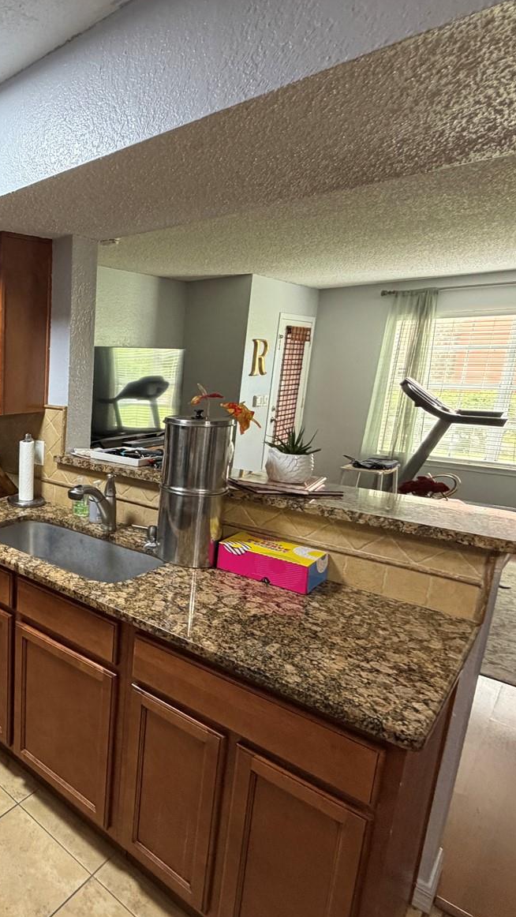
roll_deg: +0.4
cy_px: 466
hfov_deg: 43.9
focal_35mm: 21
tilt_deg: -11.5
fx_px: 511
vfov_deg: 83.8
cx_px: -24
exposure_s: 1/60
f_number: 2.2
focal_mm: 2.22
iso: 400
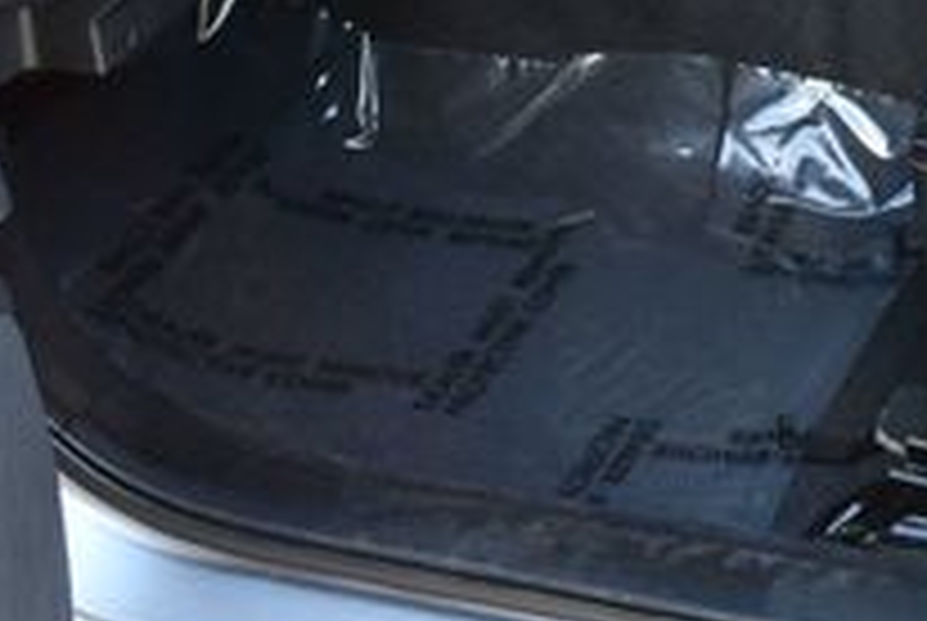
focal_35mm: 112
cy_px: -207
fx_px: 2888
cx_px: 990
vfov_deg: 11.9
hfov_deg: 17.7
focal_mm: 18
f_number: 3.5
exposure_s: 1/250
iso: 640
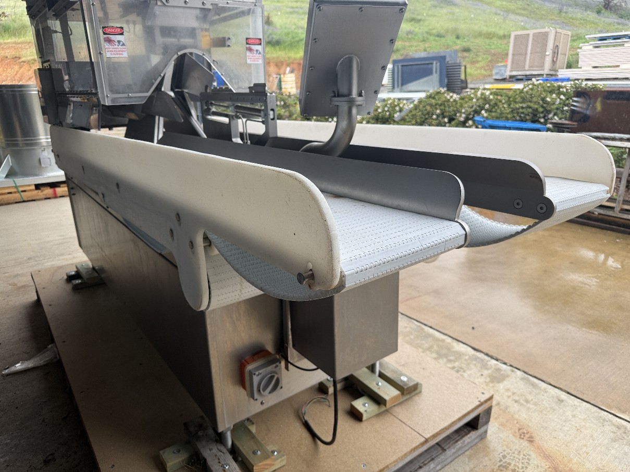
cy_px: 236
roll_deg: -0.2
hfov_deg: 71.6
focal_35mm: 24
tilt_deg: -17.9
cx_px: 315
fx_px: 437
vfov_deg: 56.8
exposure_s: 1/175
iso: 64
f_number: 1.78
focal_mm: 6.76
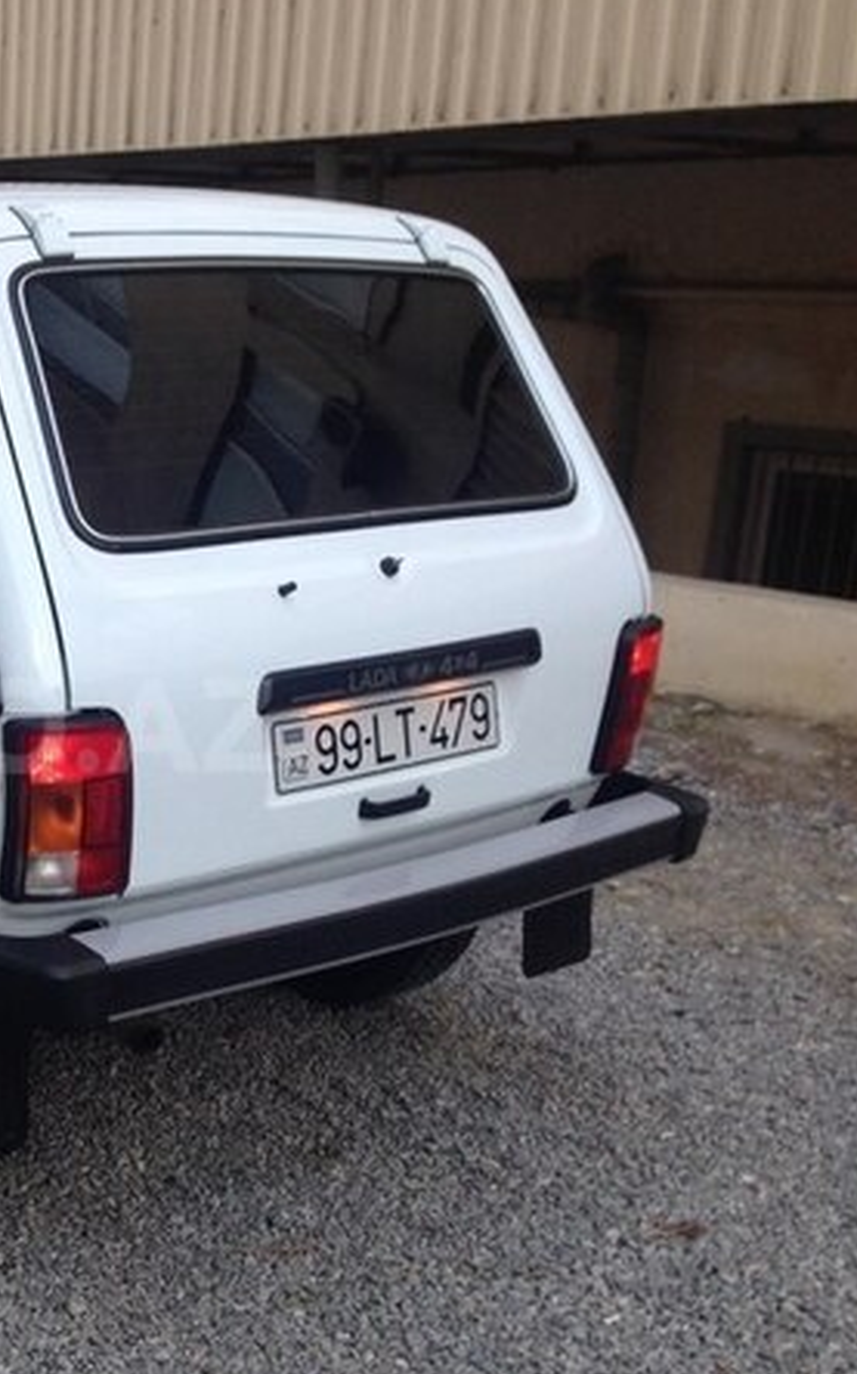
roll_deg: -0.9
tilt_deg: -11.5
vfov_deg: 38.9
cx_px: -43
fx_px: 1946
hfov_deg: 23.6
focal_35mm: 52
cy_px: 726
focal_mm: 4.12
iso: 50
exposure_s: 1/60
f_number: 2.4
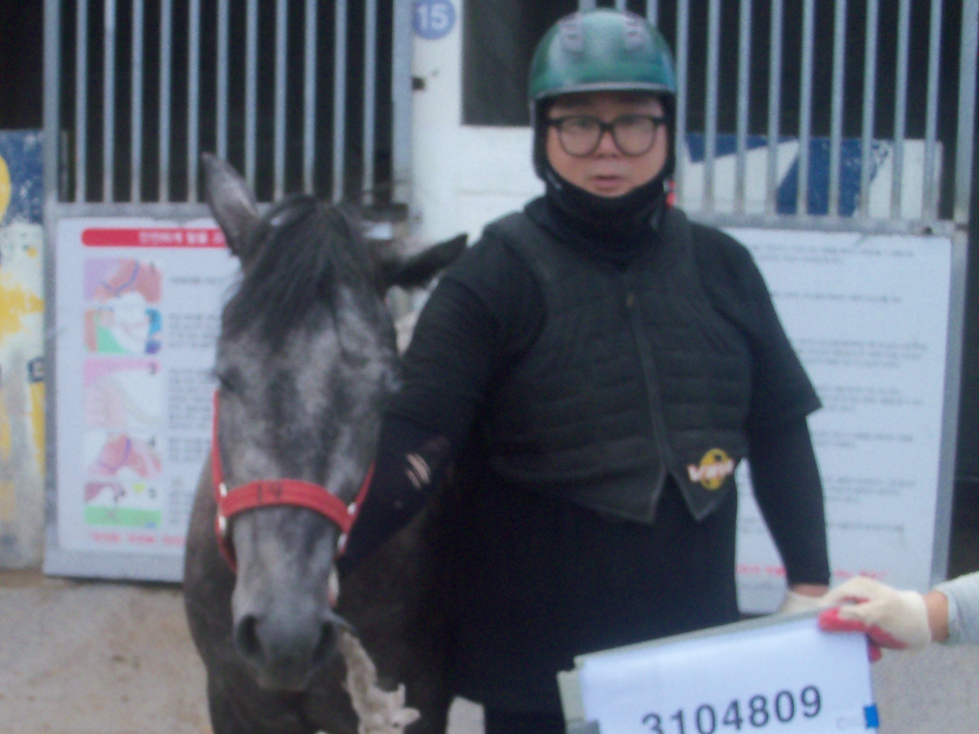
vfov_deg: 24.1
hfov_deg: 31.8
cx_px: 282
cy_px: 571
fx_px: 1697
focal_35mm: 60
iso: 80
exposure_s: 1/320
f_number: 3
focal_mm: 6.3
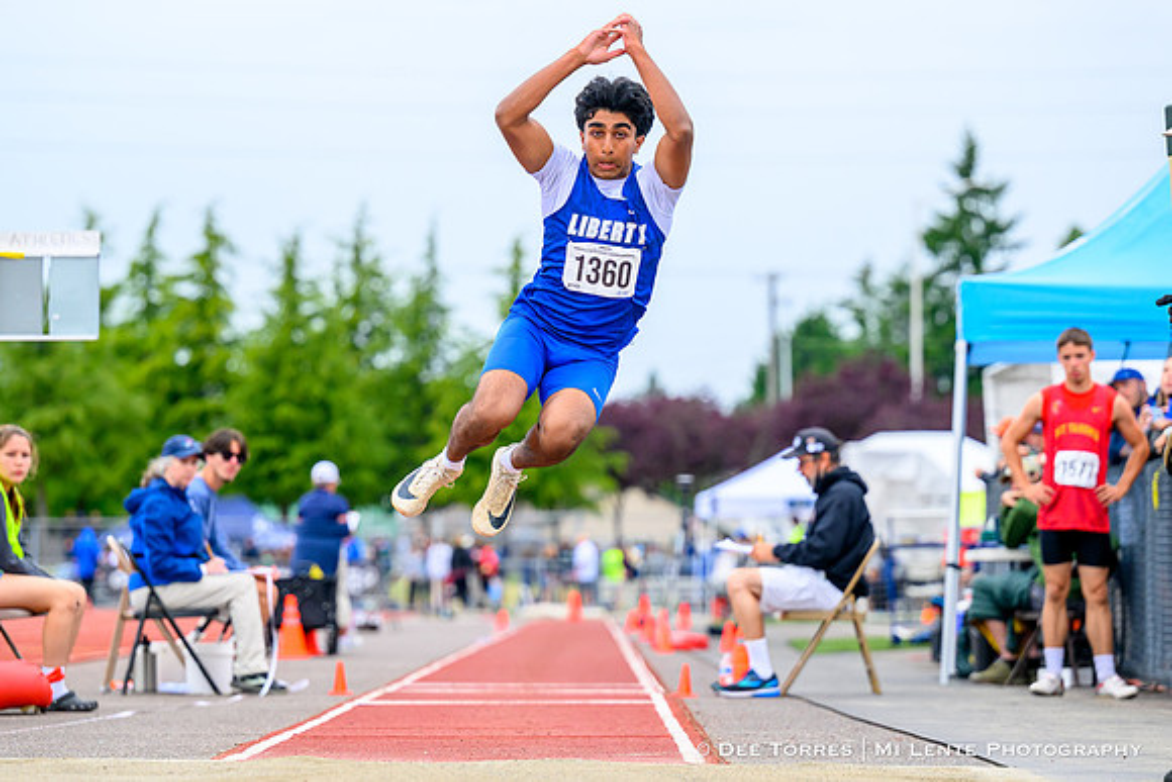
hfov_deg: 12.4
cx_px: 578
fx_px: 5404
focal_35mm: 166
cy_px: 404
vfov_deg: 8.3
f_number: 3.2
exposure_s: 1/2500
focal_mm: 130
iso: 720
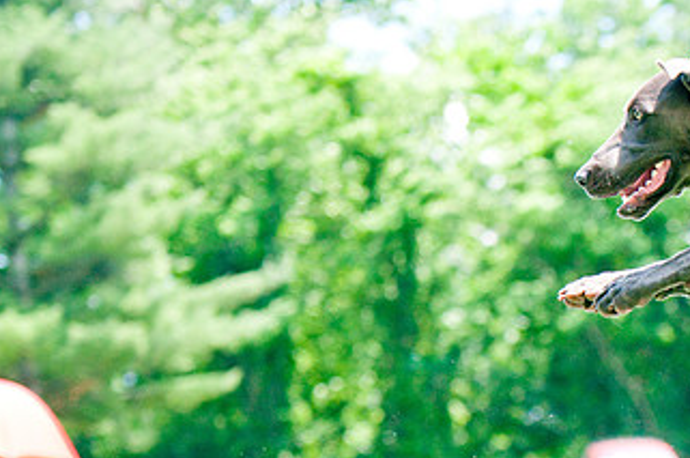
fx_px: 3636
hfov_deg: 10.8
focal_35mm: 190
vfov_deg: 7.2
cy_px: 410
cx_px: 585
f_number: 2.8
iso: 200
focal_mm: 70
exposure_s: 1/2500
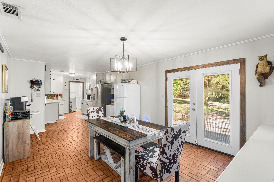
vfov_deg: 70.4
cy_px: 91
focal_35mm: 17
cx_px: 137
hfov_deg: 93.3
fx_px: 129
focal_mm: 17
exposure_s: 1/10
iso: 400
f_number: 10
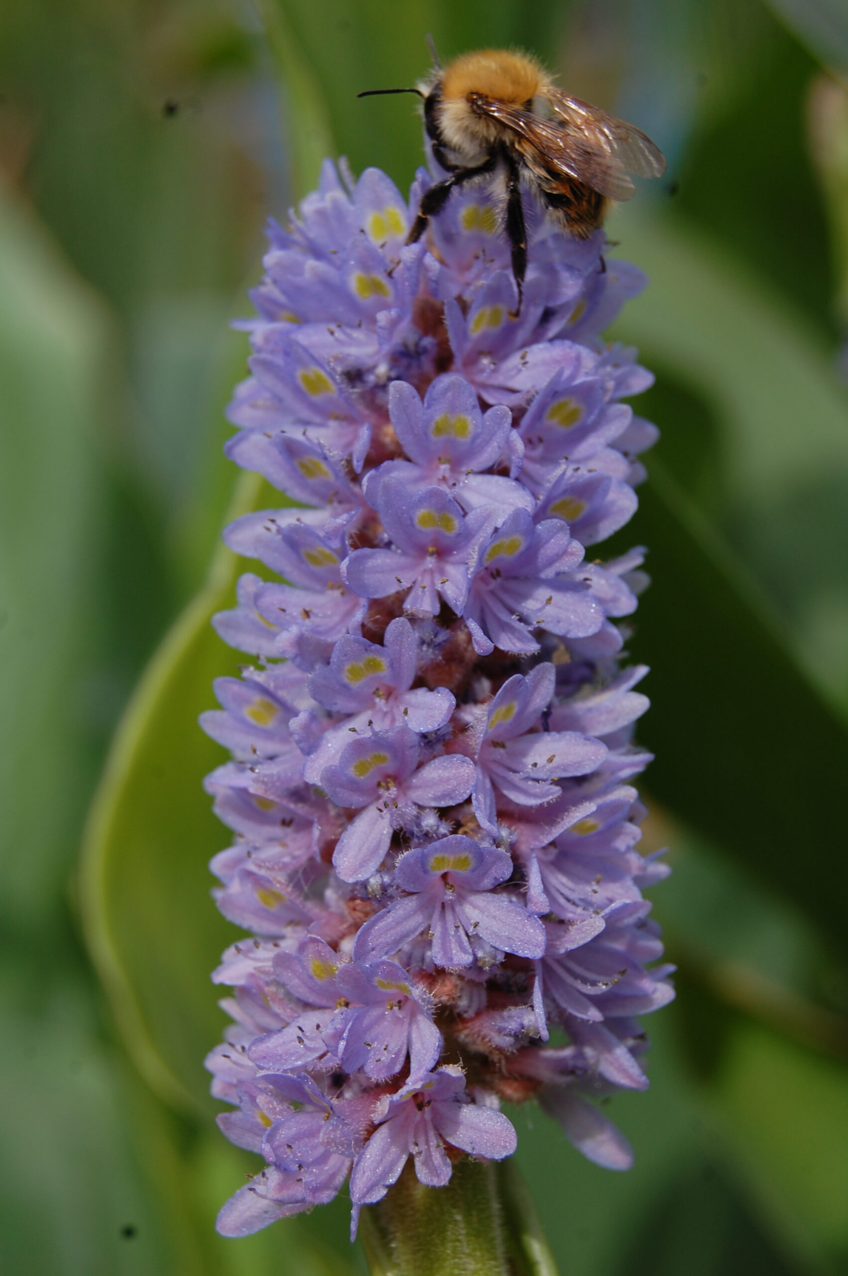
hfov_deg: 16.5
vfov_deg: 24.6
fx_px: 2920
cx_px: 424
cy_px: 638
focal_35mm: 82
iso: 200
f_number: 9
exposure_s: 1/320
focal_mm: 55
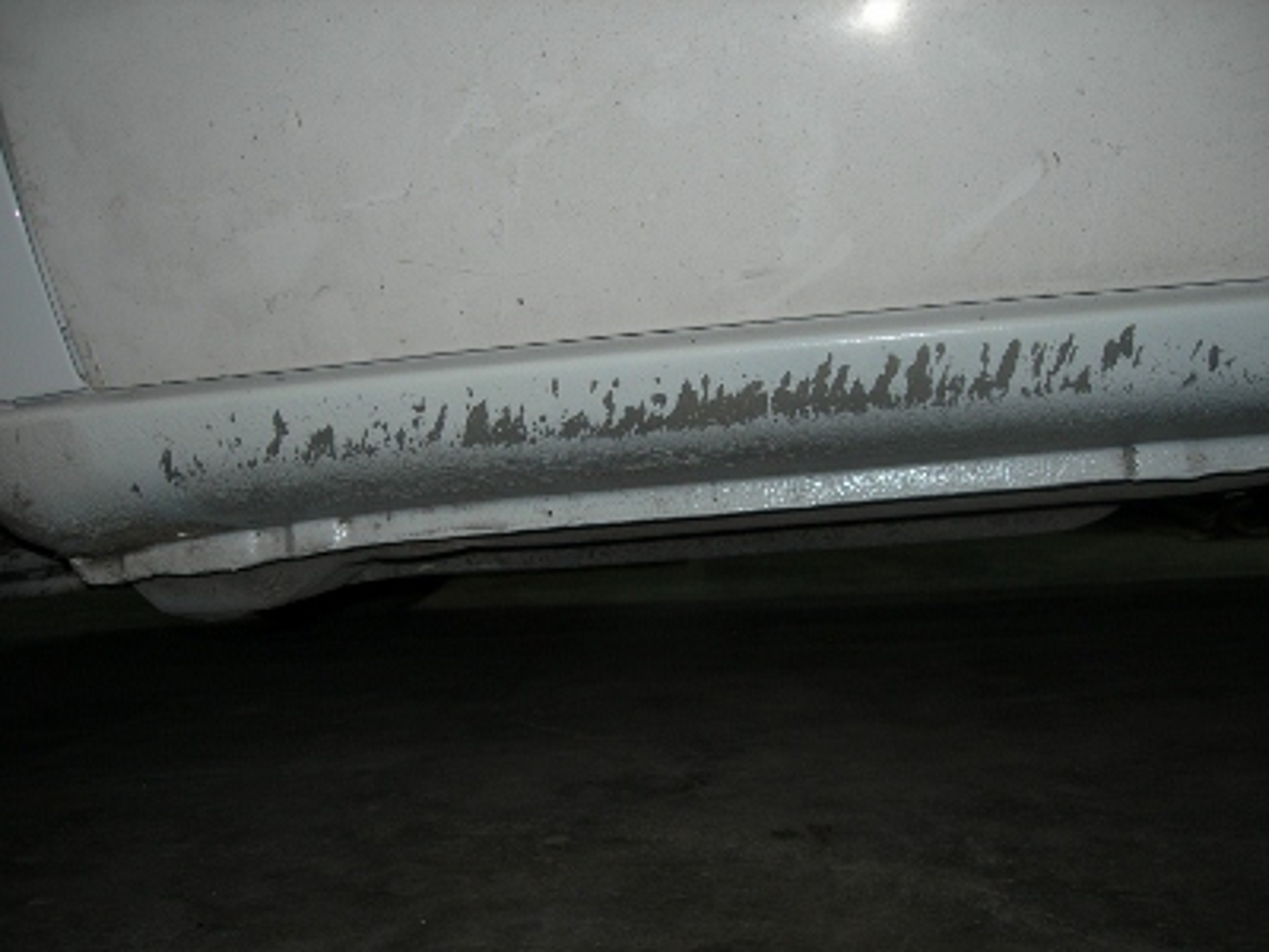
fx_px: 1393
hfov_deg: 49.0
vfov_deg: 37.7
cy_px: 476
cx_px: 634
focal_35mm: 38
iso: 50
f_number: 2.8
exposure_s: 1/60.1
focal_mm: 7.8
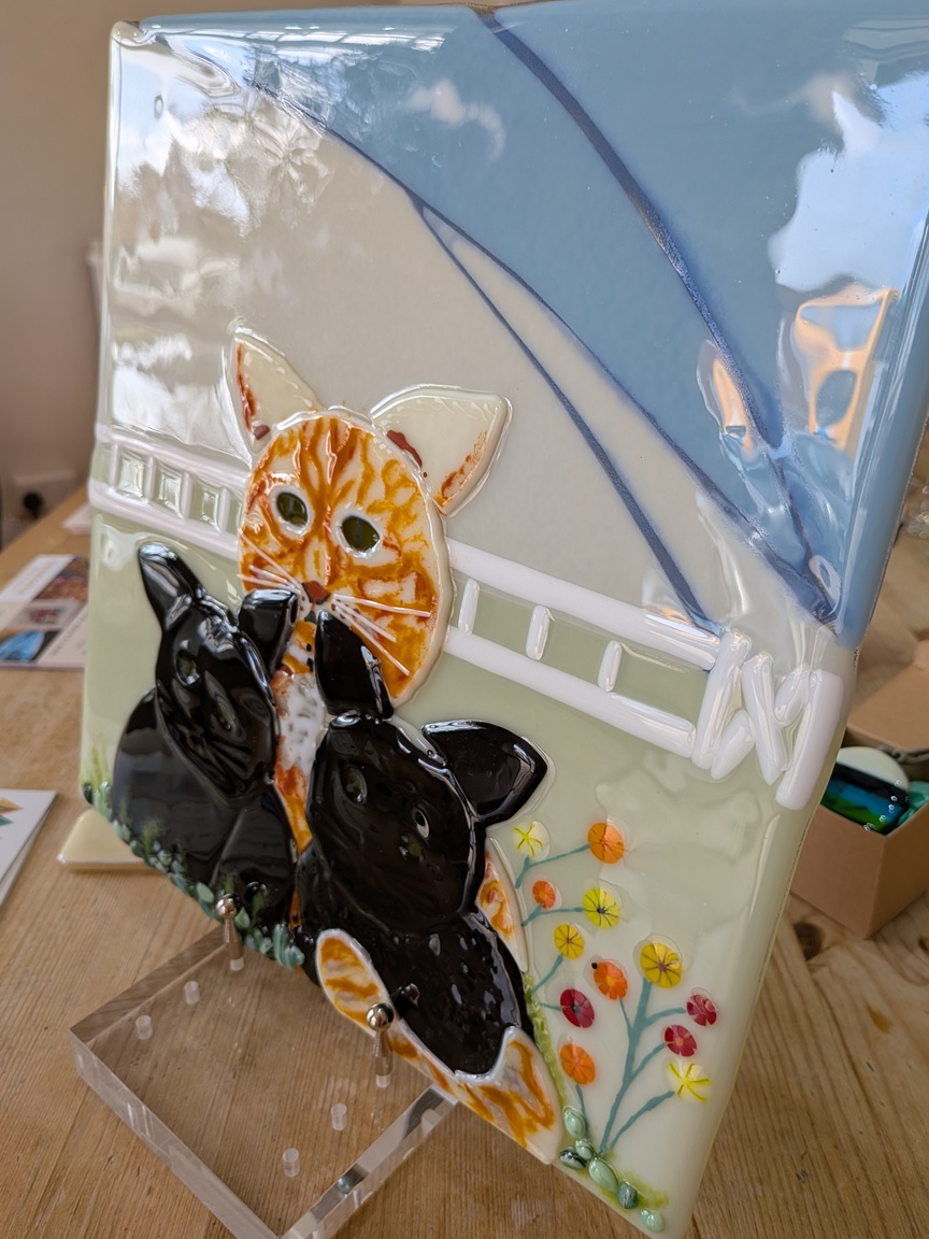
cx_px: 468
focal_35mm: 25
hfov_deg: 54.9
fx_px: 895
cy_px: 602
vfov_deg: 69.4
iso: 35
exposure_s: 1/100
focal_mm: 4.53
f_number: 1.7
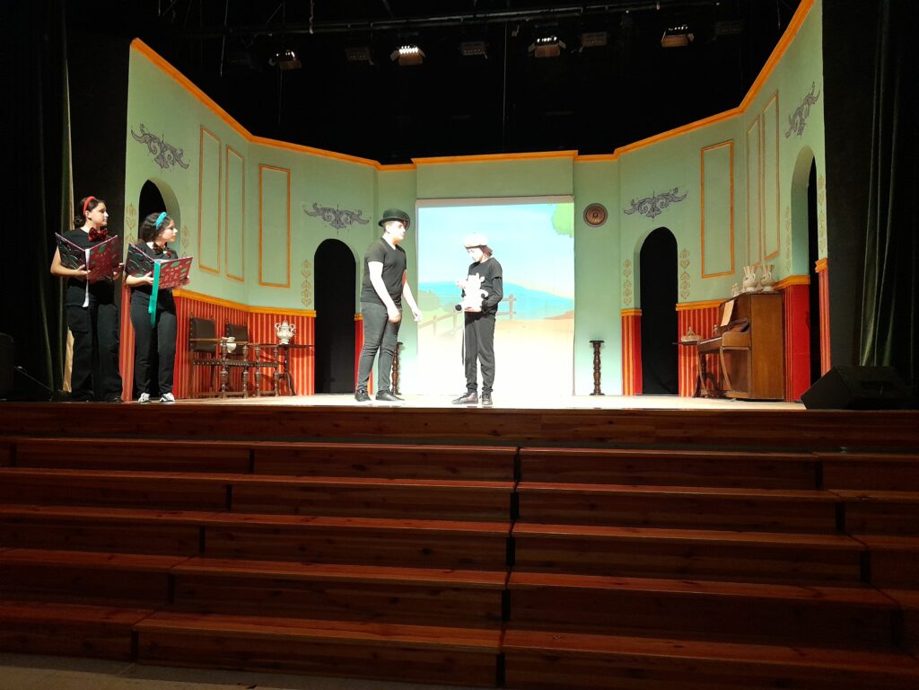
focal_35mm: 25
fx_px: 664
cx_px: 460
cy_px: 345
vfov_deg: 54.9
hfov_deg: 69.4
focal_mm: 4.6
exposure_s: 1/25
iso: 500
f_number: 2
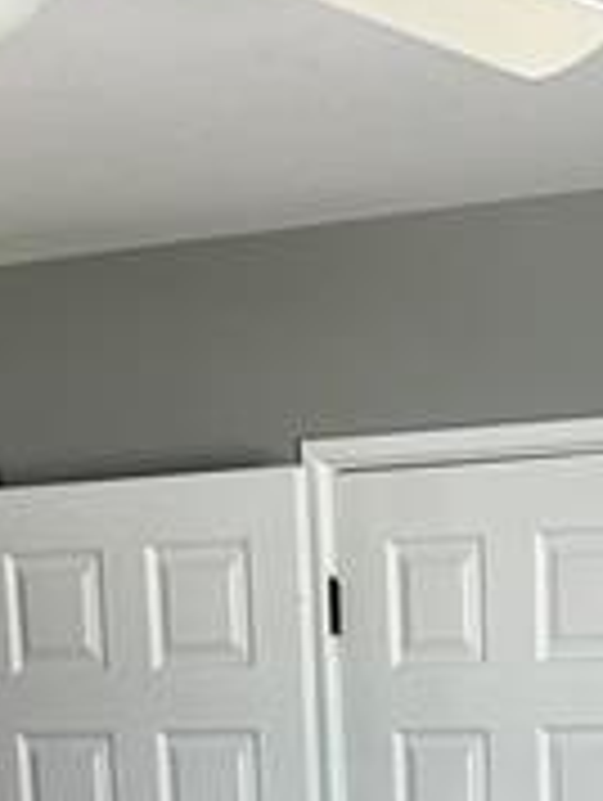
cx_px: 536
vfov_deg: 14.8
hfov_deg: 13.1
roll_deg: +1.5
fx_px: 2595
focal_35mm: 112
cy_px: 1526
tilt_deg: -15.0
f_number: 1.5
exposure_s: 1/65
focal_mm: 5.7
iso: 125
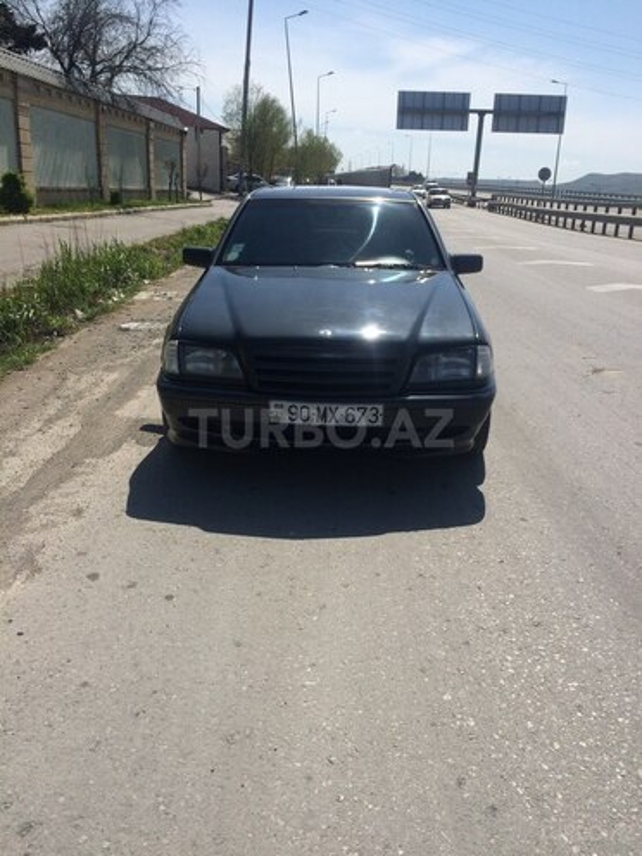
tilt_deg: -17.8
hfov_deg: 48.2
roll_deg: -1.7
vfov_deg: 61.7
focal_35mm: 29
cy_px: 428
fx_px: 717
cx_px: 321
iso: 32
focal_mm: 4.15
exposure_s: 1/4115
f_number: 2.2
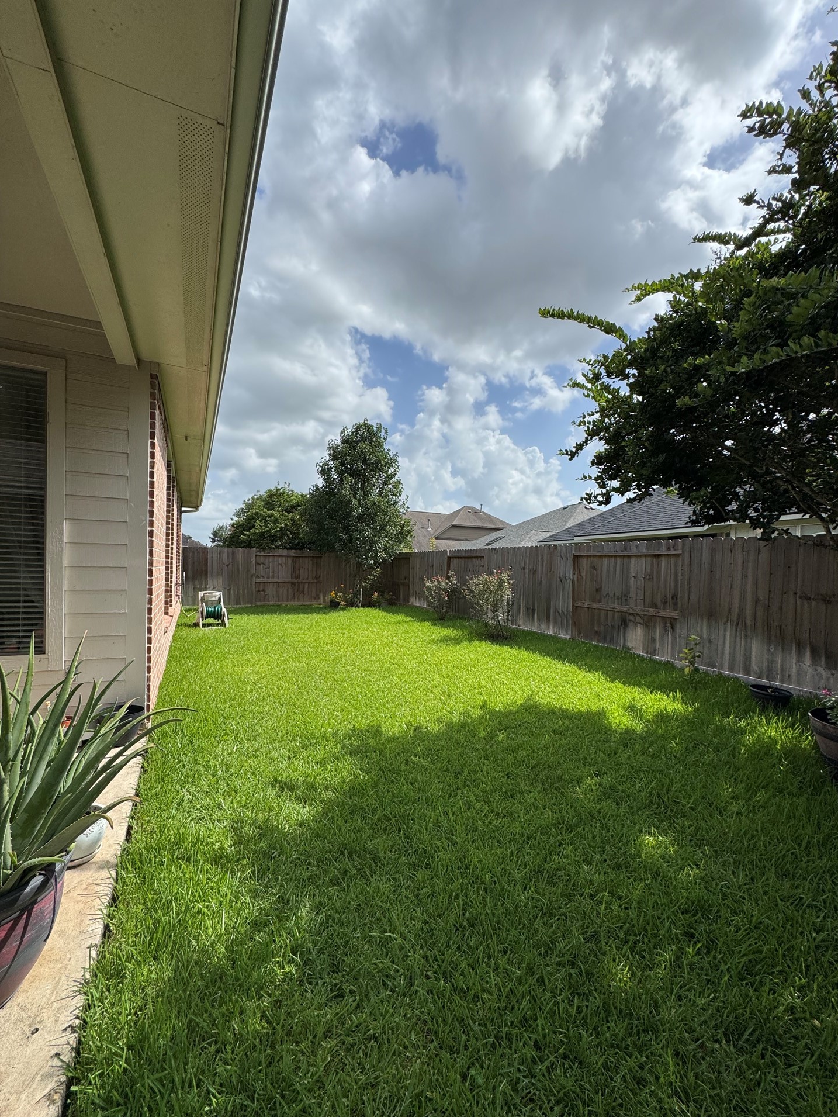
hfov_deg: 81.8
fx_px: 484
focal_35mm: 15
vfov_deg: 98.1
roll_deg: -2.1
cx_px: 411
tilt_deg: -0.1
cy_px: 580
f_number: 2.2
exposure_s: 1/2674
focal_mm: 2.22
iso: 50
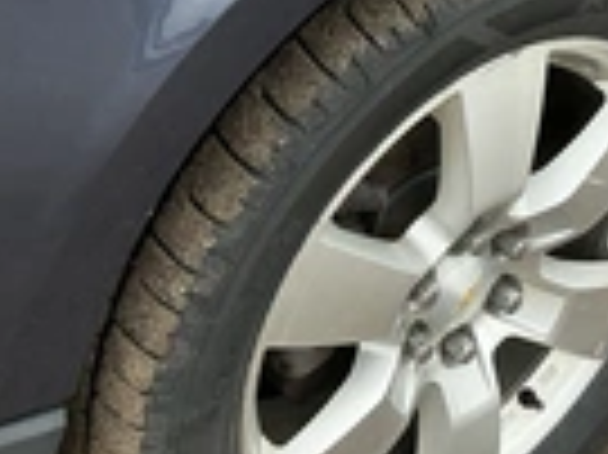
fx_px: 1457
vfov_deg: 17.4
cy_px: 13
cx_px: 230
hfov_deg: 23.5
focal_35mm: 83
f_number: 1.8
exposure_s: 1/568
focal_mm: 3
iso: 25
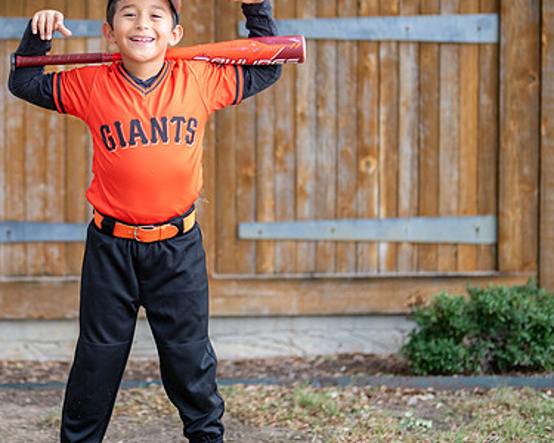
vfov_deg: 15.2
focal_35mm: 101
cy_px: 180
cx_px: 117
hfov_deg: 18.8
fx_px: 1656
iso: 500
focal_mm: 50
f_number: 1.2
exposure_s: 1/640
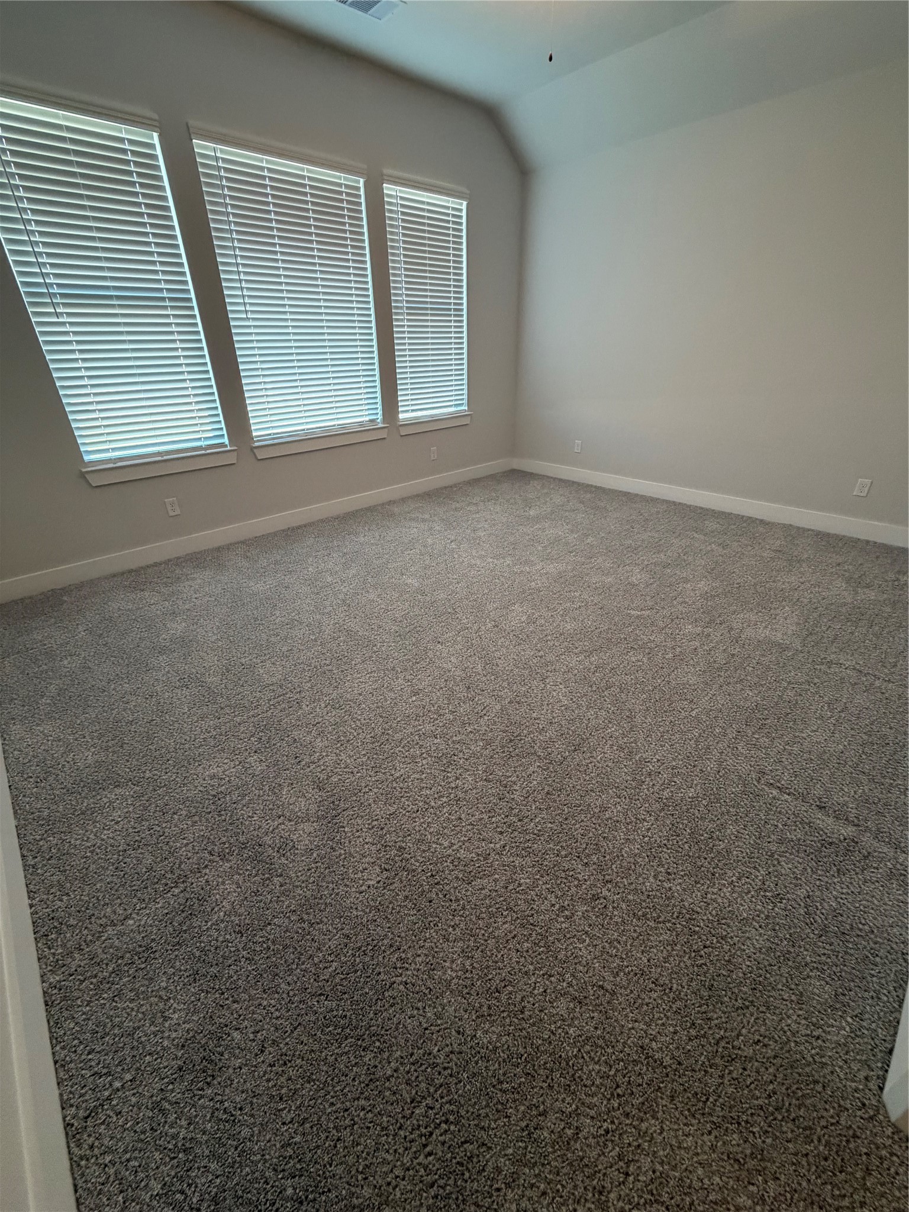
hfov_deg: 85.7
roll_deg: +1.4
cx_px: 454
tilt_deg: -27.9
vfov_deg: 102.1
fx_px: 490
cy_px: 606
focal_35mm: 14
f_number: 2.2
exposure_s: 1/60
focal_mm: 2.22
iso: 320
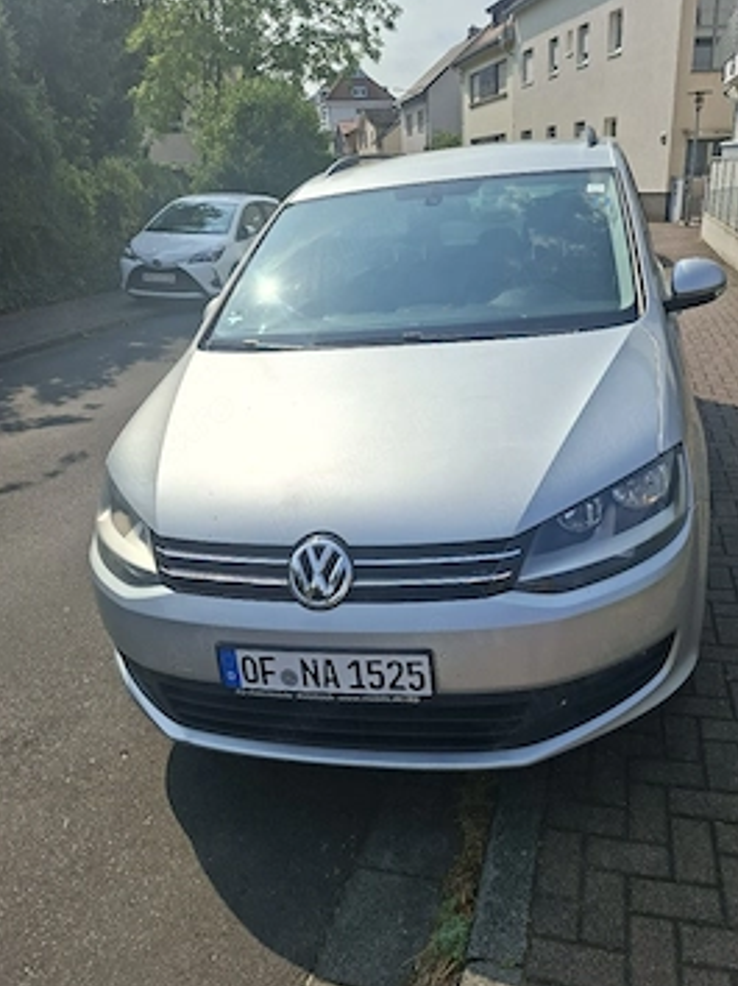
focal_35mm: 26
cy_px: 496
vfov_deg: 67.3
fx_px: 740
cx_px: 415
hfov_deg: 52.9
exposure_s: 1/5000
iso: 50
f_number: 1.8
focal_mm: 5.54
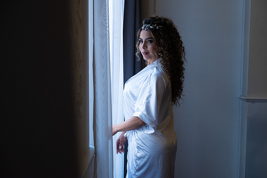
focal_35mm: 61
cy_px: 89
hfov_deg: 33.1
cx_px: 134
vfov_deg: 22.4
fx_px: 450
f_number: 6.3
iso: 1000
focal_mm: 60
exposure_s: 1/100
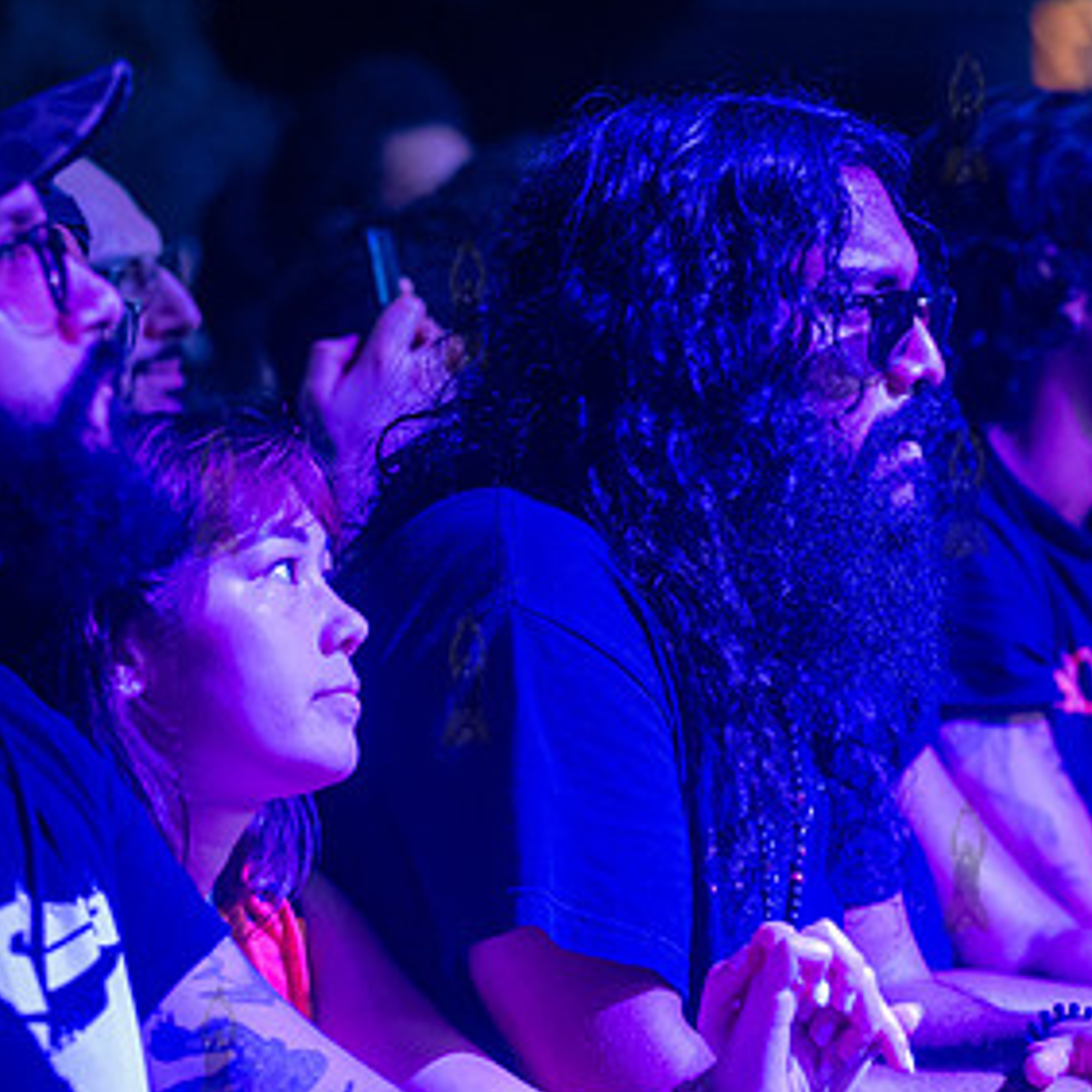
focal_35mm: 175
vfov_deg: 10.0
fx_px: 6246
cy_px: 490
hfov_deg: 9.9
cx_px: 964
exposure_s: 1/125
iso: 4000
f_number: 3.5
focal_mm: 100
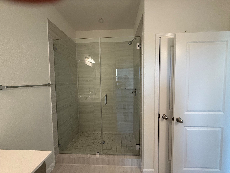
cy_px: 86
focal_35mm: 14
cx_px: 115
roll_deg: +0.5
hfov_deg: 102.1
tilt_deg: -3.2
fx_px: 93
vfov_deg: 85.7
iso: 200
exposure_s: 1/120
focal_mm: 2.22
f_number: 2.2
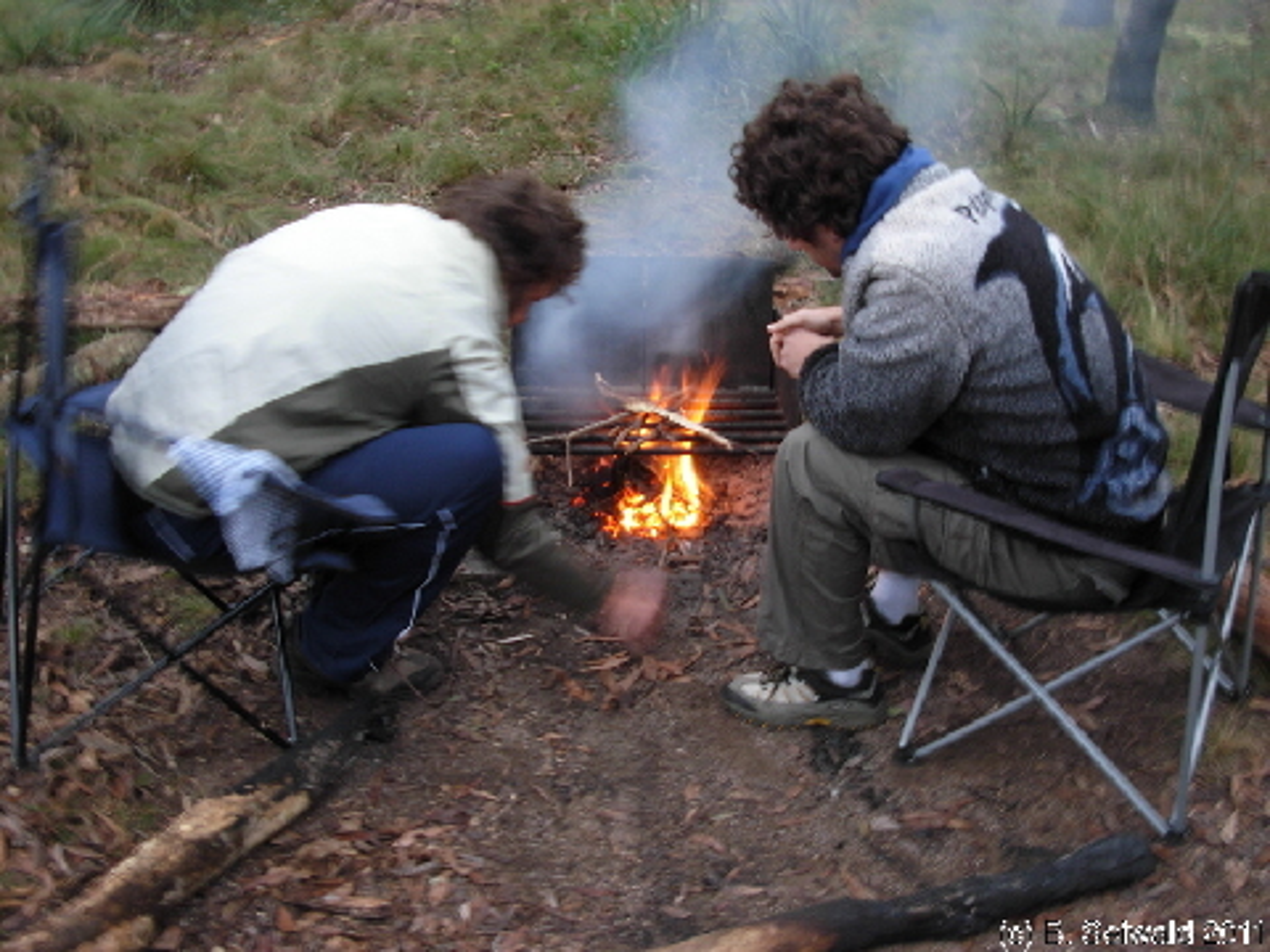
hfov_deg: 49.0
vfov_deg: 37.7
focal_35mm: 38
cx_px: 635
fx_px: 1394
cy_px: 476
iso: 145
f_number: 2.9
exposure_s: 1/4
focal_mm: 6.3
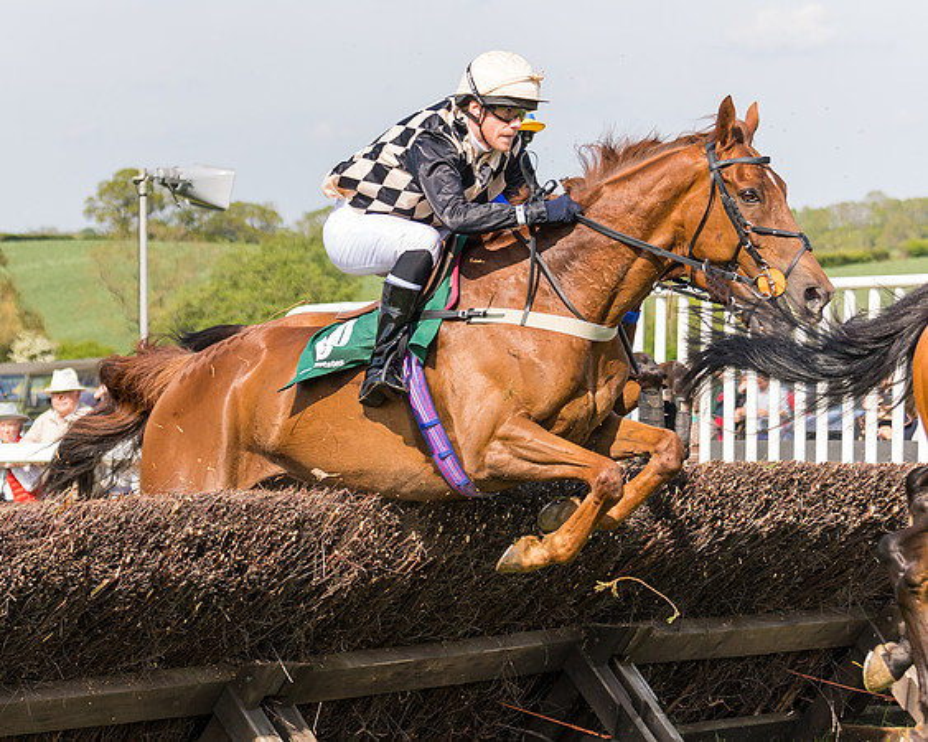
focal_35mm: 135
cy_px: 395
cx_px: 294
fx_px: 3694
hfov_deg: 14.3
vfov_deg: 11.5
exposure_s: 1/2500
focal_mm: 70
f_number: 4
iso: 400
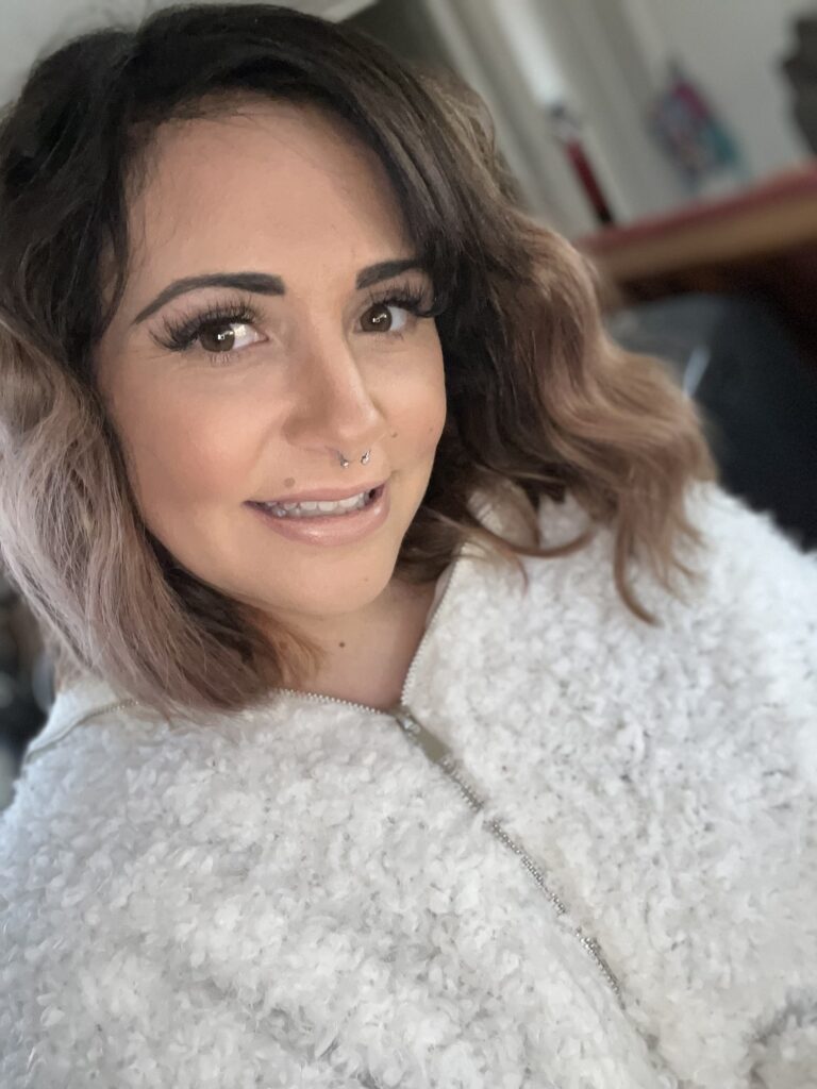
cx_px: 408
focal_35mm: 30
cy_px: 544
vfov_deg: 60.0
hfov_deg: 46.8
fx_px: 944
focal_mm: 2.71
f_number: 2.2
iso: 400
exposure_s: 1/40
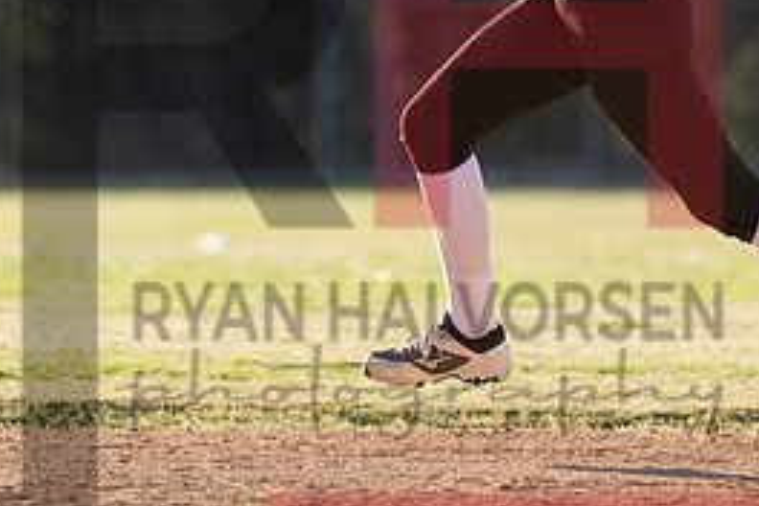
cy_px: -168
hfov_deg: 2.9
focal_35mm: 720
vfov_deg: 1.9
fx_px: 15179
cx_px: 275
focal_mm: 200
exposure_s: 1/2500
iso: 400
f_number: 2.8
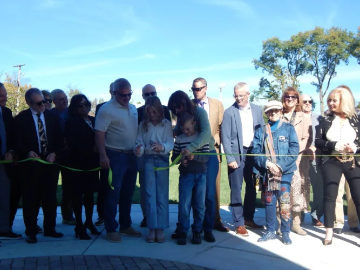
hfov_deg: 49.0
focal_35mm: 38
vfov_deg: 37.7
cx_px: 180
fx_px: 395
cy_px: 135
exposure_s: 1/800
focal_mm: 6.8
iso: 125
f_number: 3.4
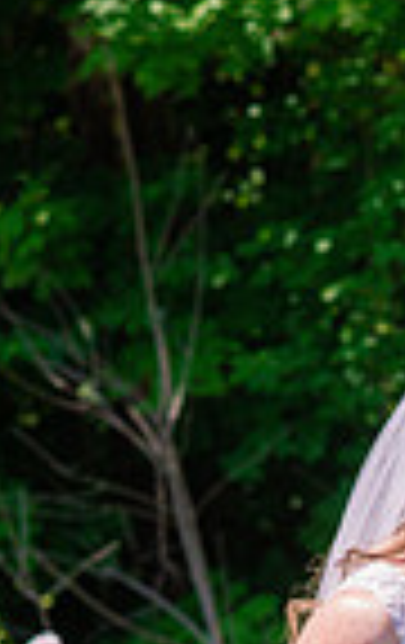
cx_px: 652
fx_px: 4780
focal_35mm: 272
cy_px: 941
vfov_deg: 7.6
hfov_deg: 4.8
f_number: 5
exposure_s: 1/800
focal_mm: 85
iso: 200
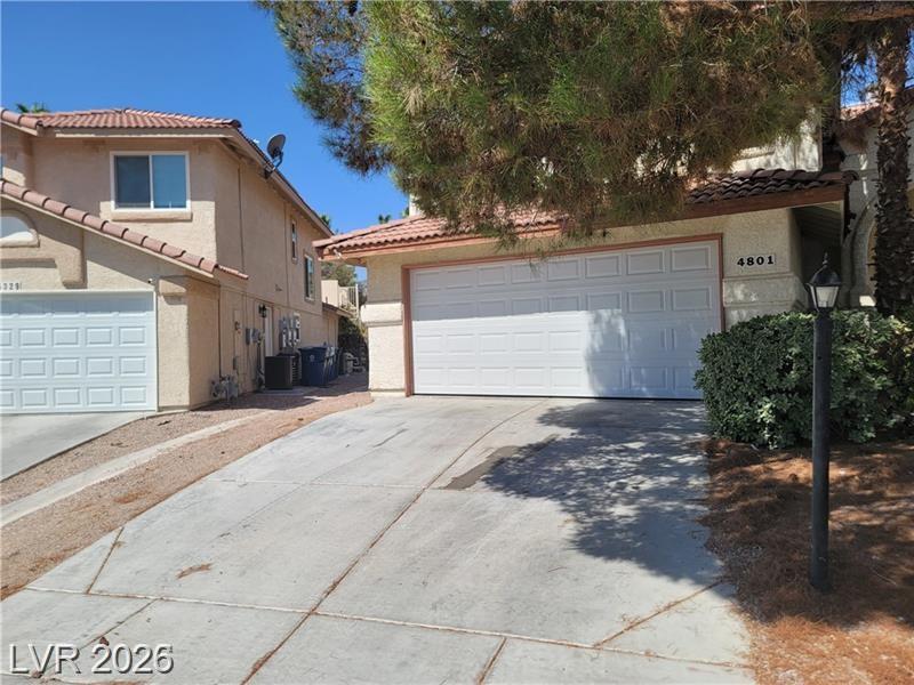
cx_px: 457
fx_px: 660
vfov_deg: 54.9
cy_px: 342
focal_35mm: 25
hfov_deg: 69.4
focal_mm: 7
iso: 20
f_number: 1.8
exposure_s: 1/989
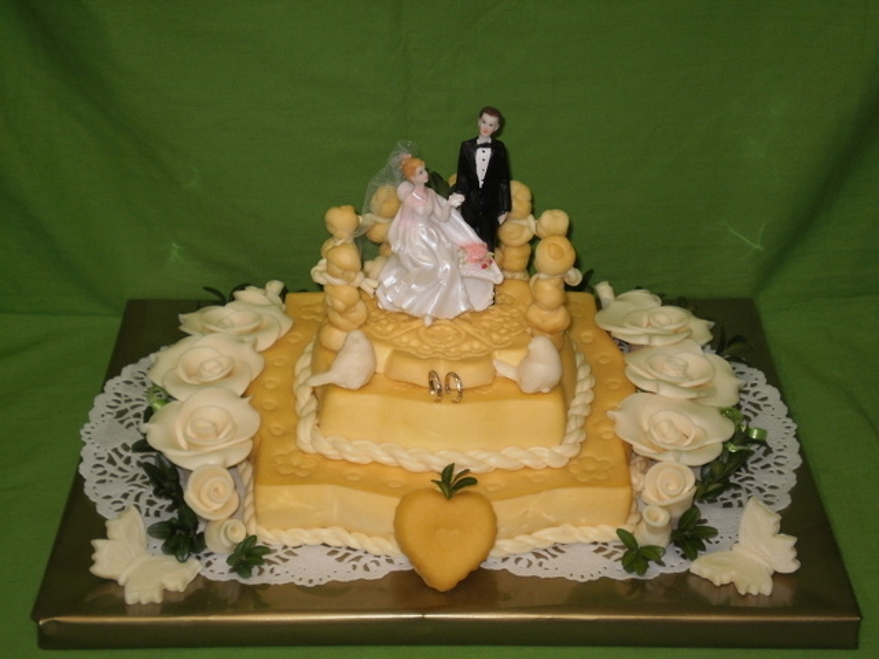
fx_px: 1574
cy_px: 330
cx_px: 440
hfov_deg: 31.2
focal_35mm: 62
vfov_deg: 23.7
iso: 125
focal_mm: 10.3
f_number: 4.2
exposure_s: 1/40
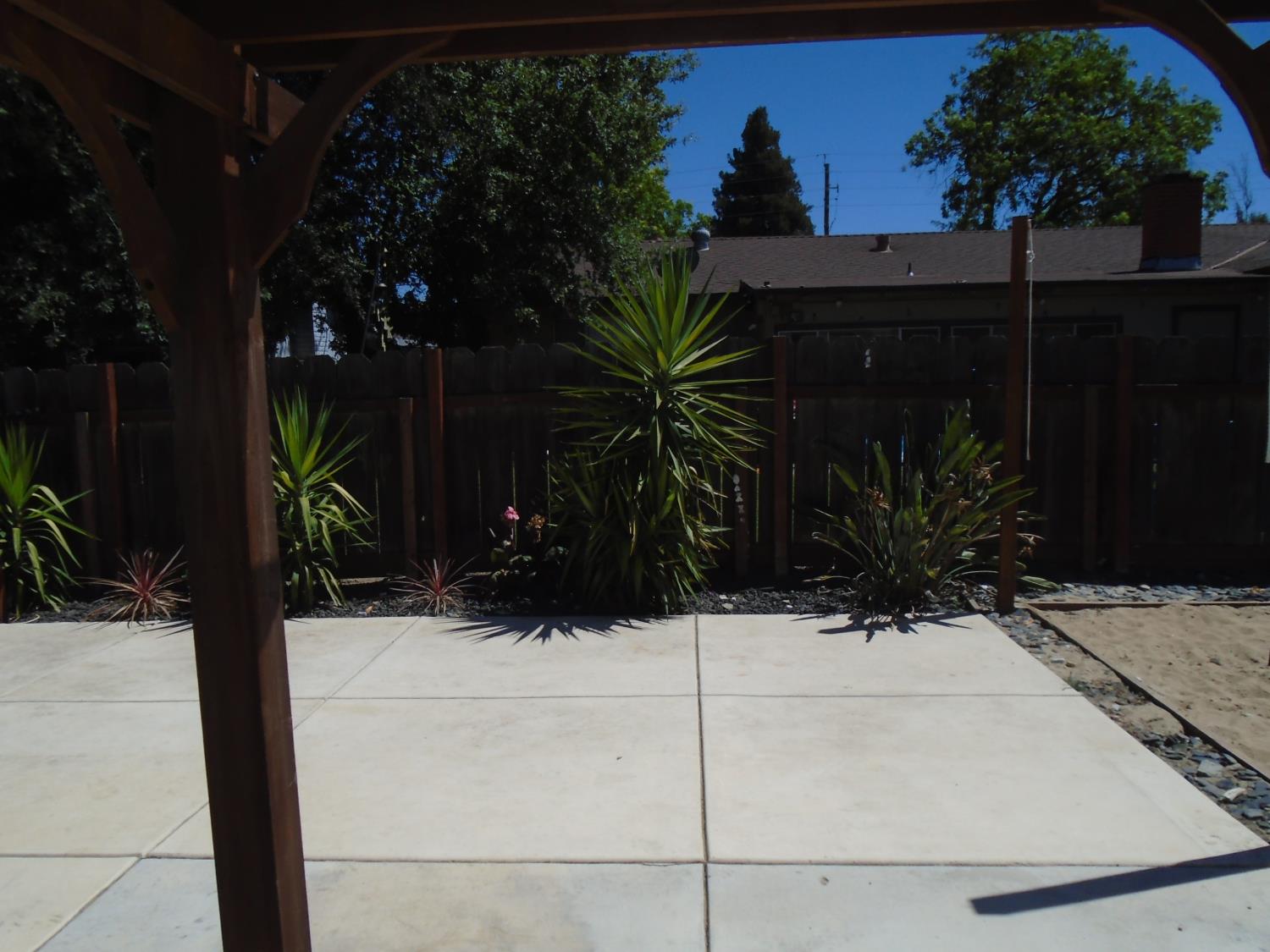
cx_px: 635
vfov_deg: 53.1
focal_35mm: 26
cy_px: 476
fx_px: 954
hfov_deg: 67.3
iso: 100
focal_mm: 4.6
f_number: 8
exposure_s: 1/500
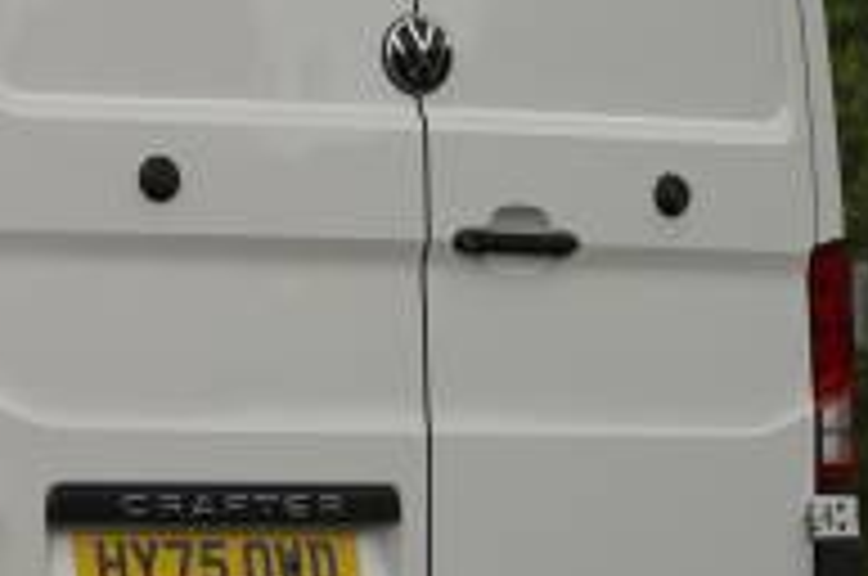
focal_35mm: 217
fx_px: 5231
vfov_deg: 6.3
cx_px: -148
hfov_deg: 9.4
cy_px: 194
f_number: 4
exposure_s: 1/160
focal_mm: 65.4
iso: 100
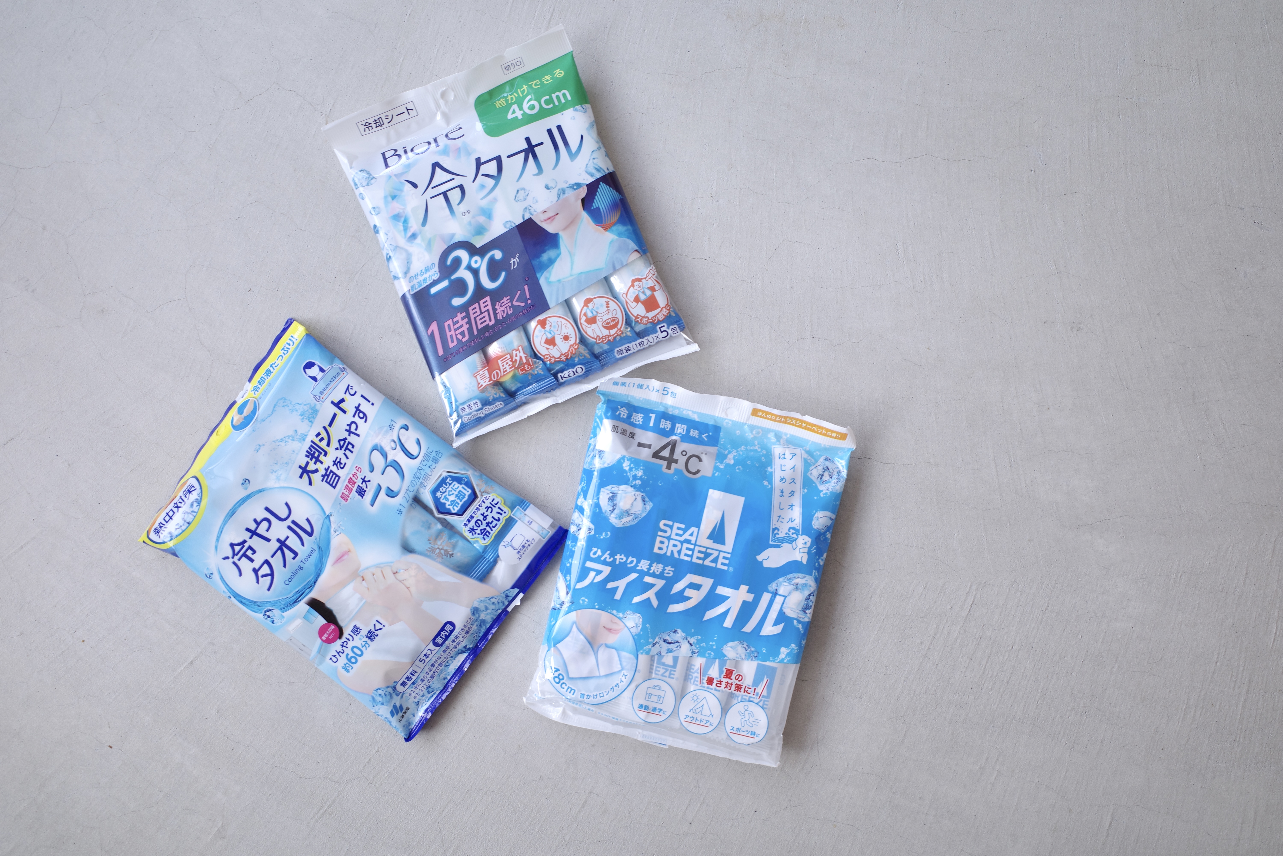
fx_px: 998
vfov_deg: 46.4
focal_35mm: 28
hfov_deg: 65.5
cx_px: 642
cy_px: 428
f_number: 3.5
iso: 100
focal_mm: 18.3
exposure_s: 1/30
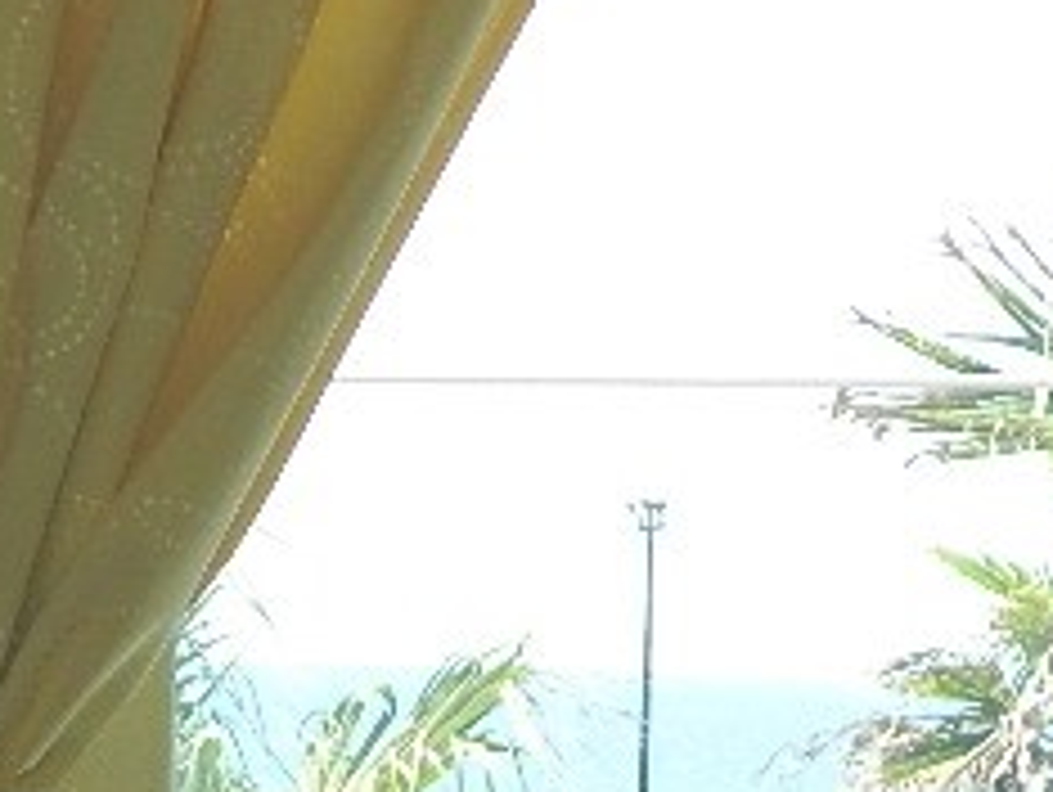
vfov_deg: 4.0
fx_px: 11175
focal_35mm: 367
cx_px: 400
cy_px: 1674
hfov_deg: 5.4
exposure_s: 1/160
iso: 110
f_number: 4.2
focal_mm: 15.1
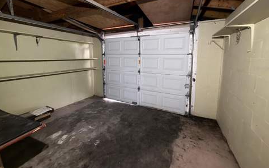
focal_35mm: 15
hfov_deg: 101.5
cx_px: 134
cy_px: 68
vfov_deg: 74.1
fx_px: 110
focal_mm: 2.22
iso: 250
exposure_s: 1/6
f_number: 2.2
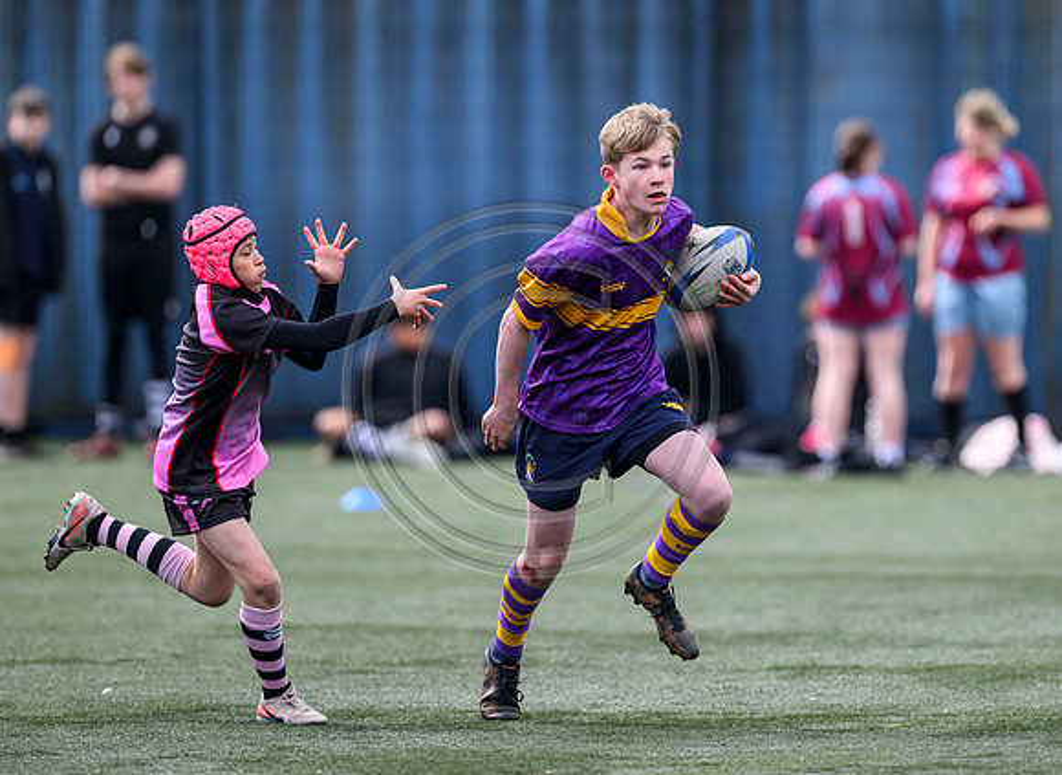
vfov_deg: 3.1
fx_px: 14119
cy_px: 351
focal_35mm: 465
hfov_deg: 4.3
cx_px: 548
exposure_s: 1/2500
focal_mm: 400
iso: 500
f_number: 3.5
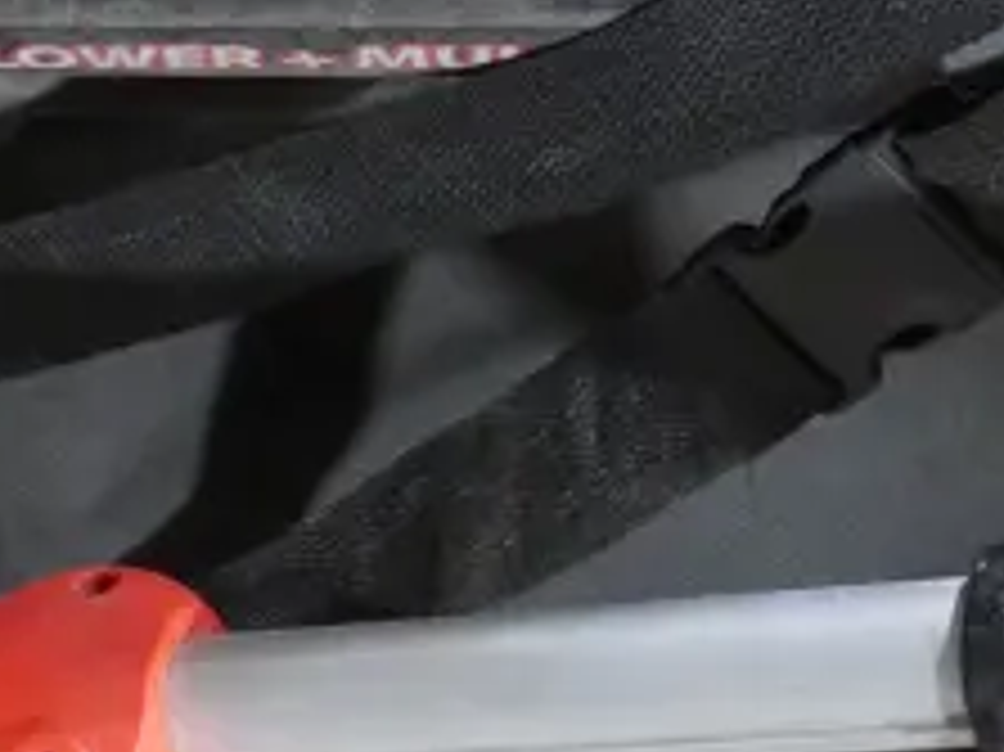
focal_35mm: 184
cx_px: -77
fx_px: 5334
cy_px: 70
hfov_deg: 10.6
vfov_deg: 8.0
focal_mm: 20
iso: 1600
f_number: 4.5
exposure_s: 1/60
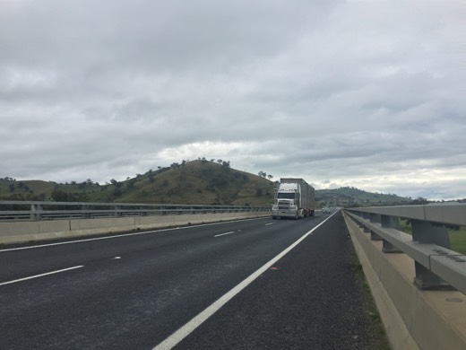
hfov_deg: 61.7
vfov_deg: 48.2
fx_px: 390
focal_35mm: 29
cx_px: 233
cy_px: 175
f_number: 2.2
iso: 32
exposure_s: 1/920
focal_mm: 4.15
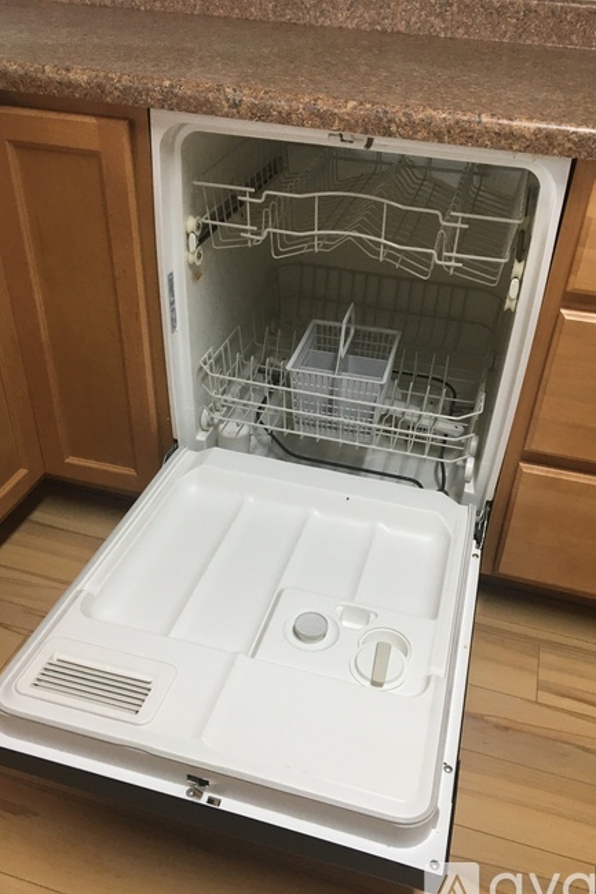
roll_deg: -4.6
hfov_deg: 42.3
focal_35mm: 31
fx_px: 769
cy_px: 458
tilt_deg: -36.4
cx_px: 303
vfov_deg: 60.3
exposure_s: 1/30
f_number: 2.2
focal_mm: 4.15
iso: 80
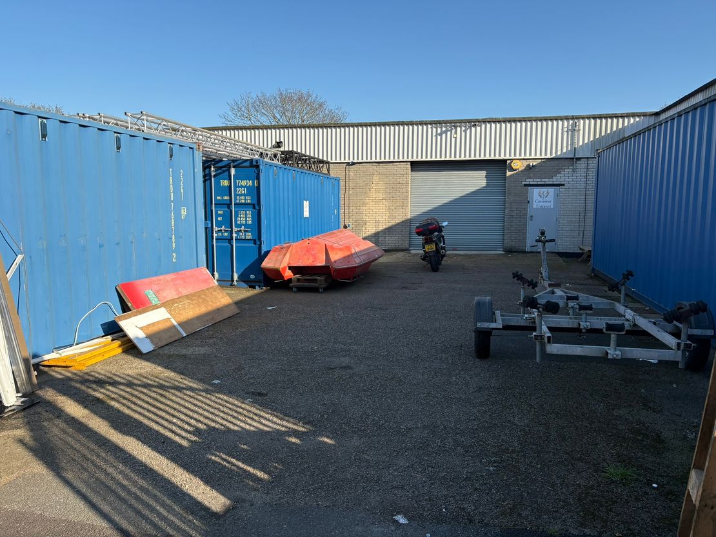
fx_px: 538
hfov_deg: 67.3
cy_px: 268
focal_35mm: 26
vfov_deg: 53.1
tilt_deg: -5.6
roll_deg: +0.0
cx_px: 358
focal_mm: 5.96
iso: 50
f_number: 1.6
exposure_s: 1/2012
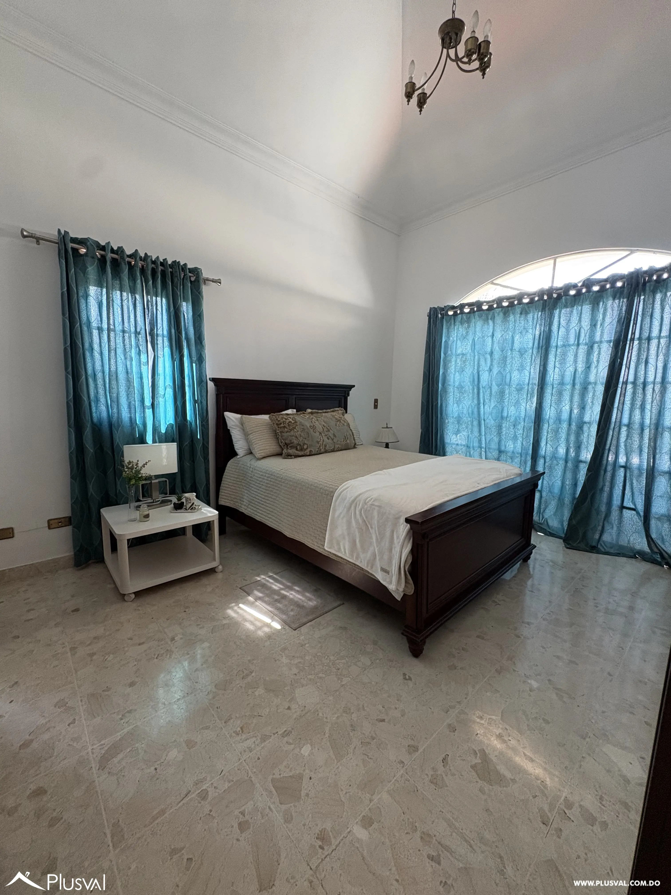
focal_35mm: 14
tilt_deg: -7.2
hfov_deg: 85.7
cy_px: 448
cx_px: 336
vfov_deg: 102.1
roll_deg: -1.0
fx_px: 362
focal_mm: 2.22
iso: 200
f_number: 2.2
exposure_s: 1/65
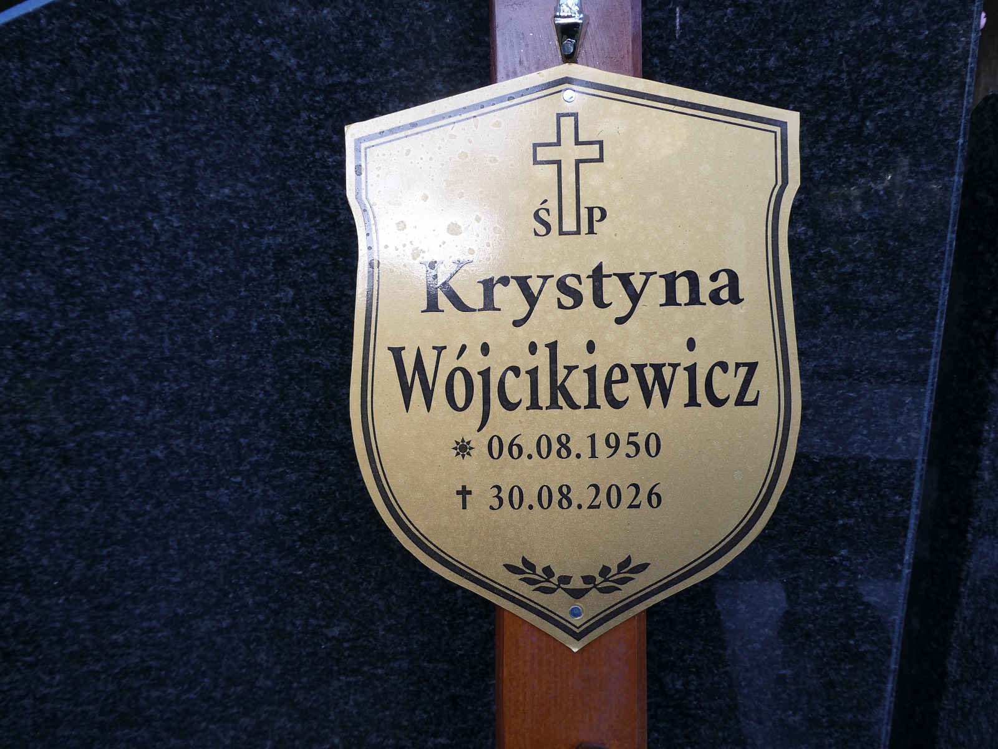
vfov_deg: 45.4
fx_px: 894
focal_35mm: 31
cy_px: 374
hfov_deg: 58.4
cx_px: 499
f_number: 3.5
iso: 80
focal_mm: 5.4
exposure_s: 1/80
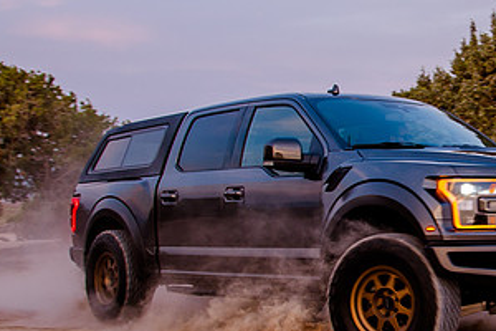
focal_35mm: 72
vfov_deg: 18.9
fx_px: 992
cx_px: 472
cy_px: 198
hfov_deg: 26.8
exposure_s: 1/160
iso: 500
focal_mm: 24
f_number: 5
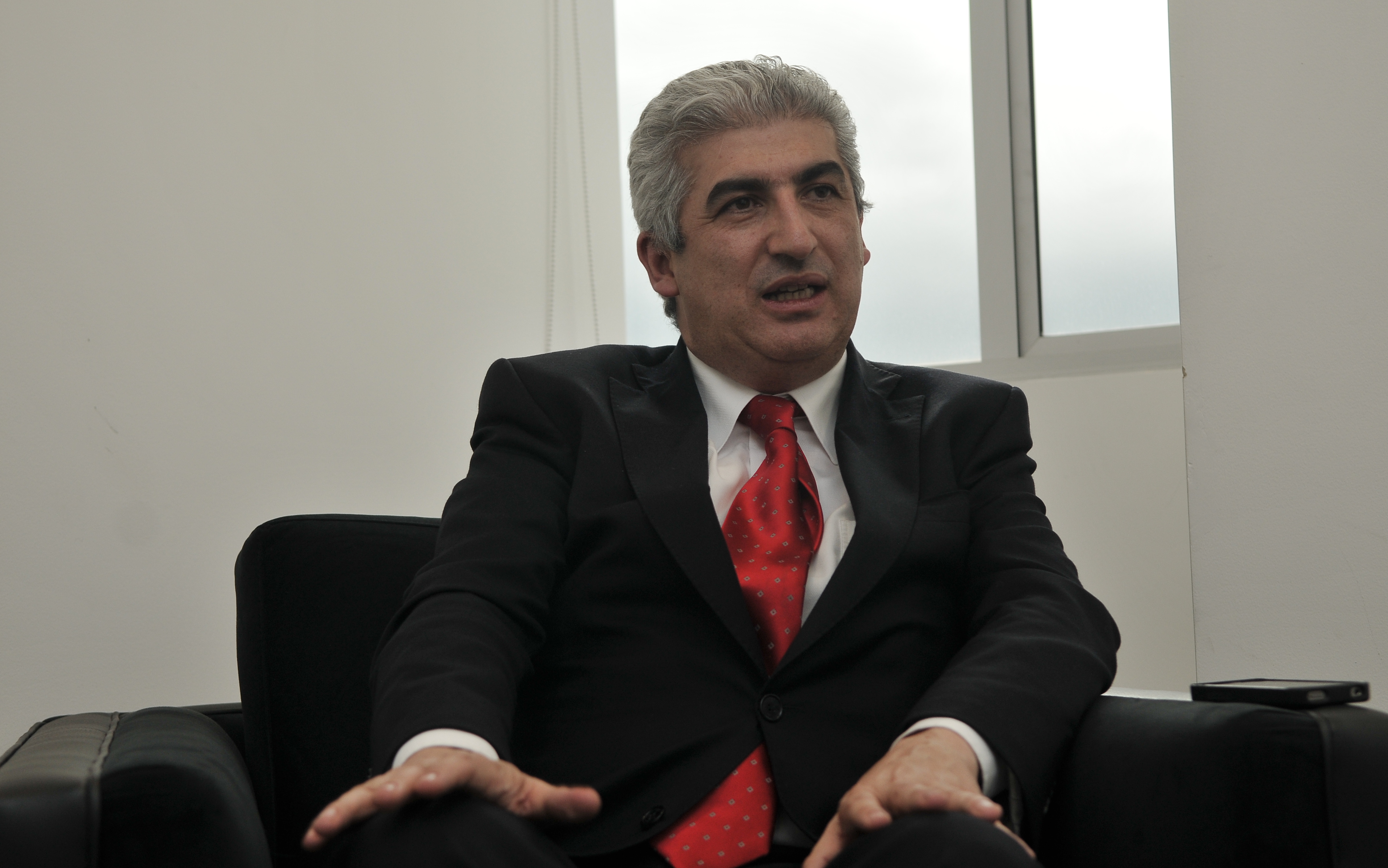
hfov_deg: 33.0
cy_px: 412
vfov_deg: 21.0
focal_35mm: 62
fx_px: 2345
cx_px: 703
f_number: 3.5
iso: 250
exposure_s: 1/160
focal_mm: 40
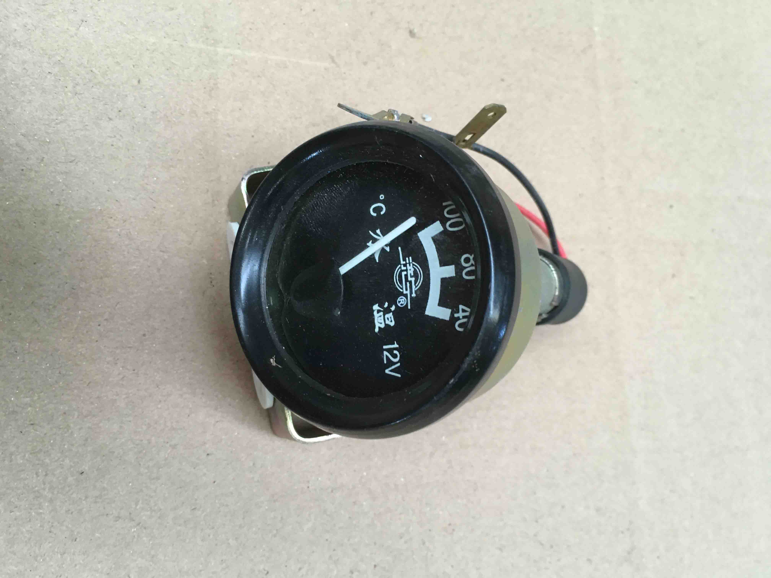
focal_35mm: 29
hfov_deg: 61.7
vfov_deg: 48.2
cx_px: 386
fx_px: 646
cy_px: 289
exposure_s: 1/33
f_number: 2.2
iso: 125
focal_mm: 4.15
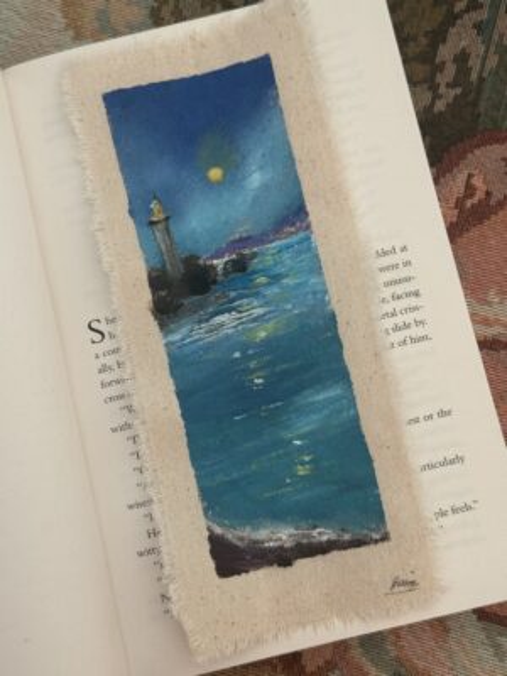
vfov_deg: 39.7
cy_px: 338
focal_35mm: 48
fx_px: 937
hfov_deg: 30.3
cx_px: 254
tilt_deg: -80.0
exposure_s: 1/50
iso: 250
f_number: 1.78
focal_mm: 6.76
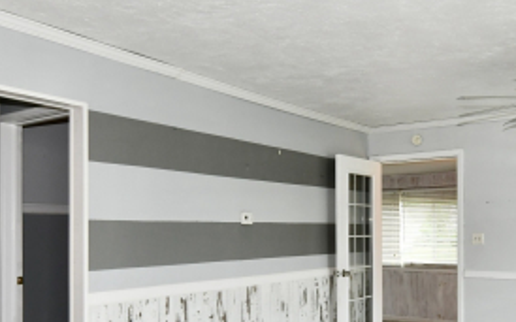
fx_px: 548
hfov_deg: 50.4
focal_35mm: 39
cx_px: 279
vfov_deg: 32.1
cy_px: 243
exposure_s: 1/60
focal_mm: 14
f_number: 6.3
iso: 640
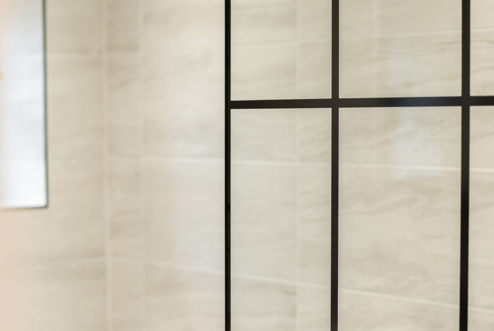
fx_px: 687
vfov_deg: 27.1
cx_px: 247
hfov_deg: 39.5
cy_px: 166
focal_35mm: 50
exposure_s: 1/80
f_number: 2
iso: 400
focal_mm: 50
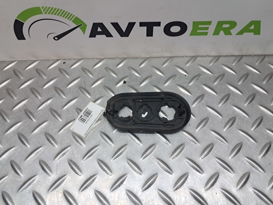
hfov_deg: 65.4
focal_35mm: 27
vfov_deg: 51.3
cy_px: 102
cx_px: 136
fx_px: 213
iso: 80
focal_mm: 4
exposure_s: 1/50
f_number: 1.8
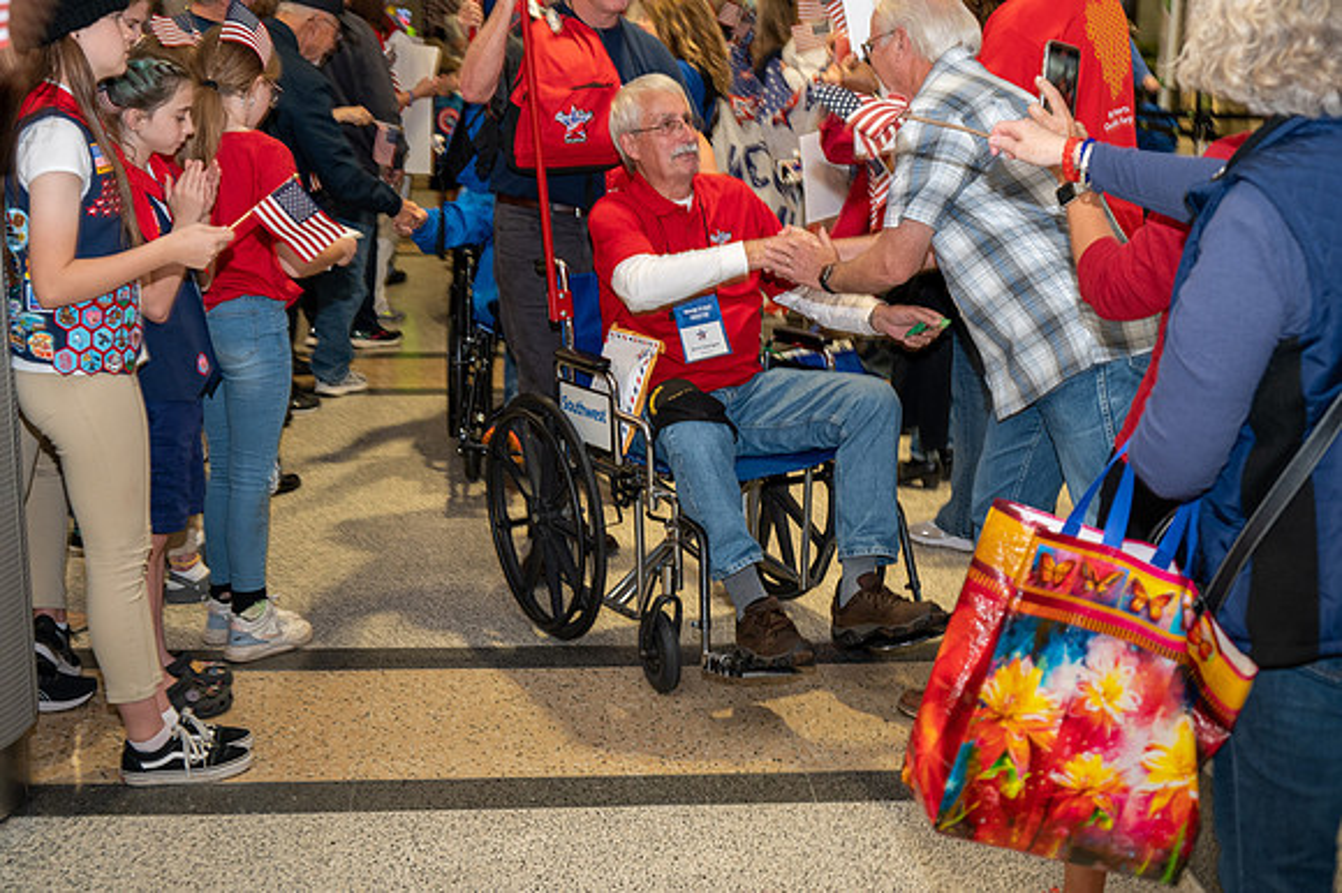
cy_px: 446
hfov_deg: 41.1
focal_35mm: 48
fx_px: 1788
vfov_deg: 28.0
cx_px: 671
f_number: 5.3
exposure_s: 1/40
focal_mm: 48
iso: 1600
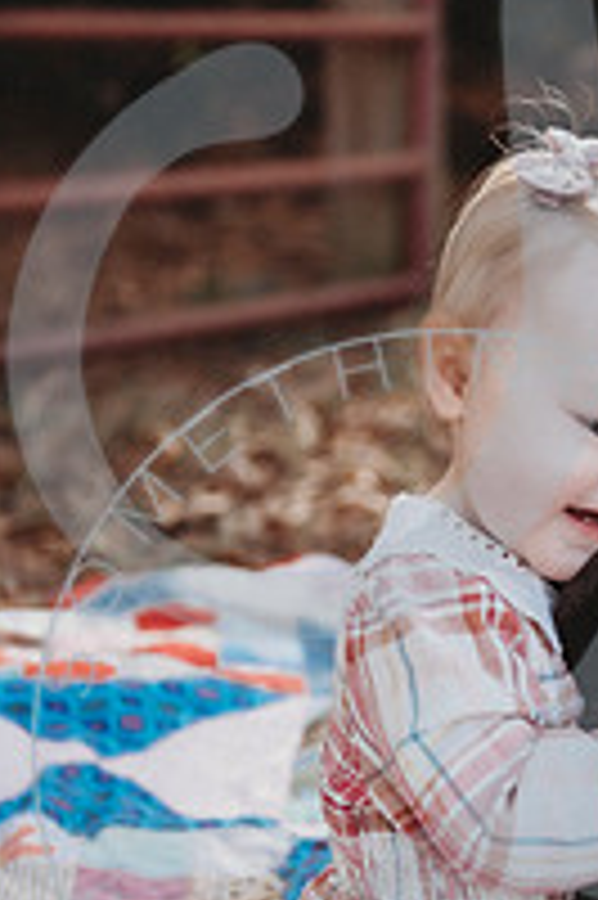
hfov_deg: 12.5
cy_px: 405
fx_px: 2695
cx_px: 652
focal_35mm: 108
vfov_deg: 18.9
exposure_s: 1/250
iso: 100
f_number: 2.8
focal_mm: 48
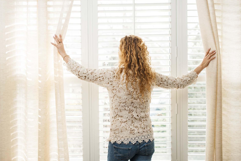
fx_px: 341
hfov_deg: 38.9
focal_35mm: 51
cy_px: 79
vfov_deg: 26.5
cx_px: 120
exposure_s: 1/100
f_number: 3.2
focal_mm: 50
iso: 200
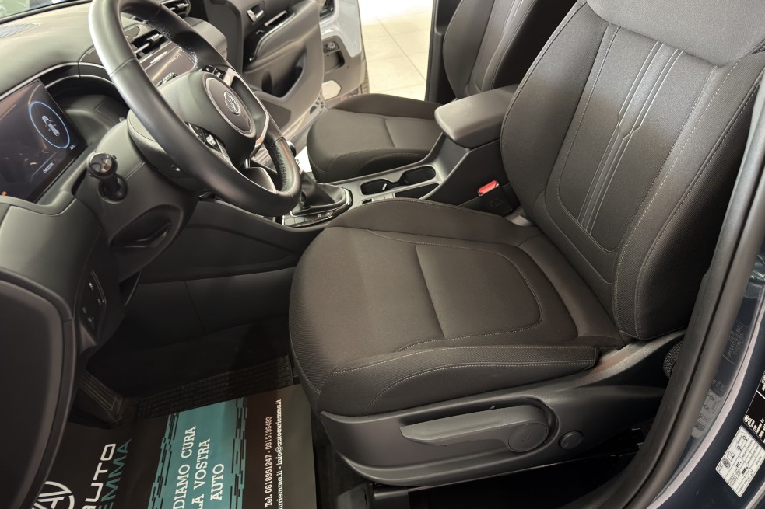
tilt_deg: -27.7
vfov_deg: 49.4
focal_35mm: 26
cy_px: 221
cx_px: 393
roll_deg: +9.2
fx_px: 552
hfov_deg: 69.4
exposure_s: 1/25
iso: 500
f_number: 1.78
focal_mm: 6.76
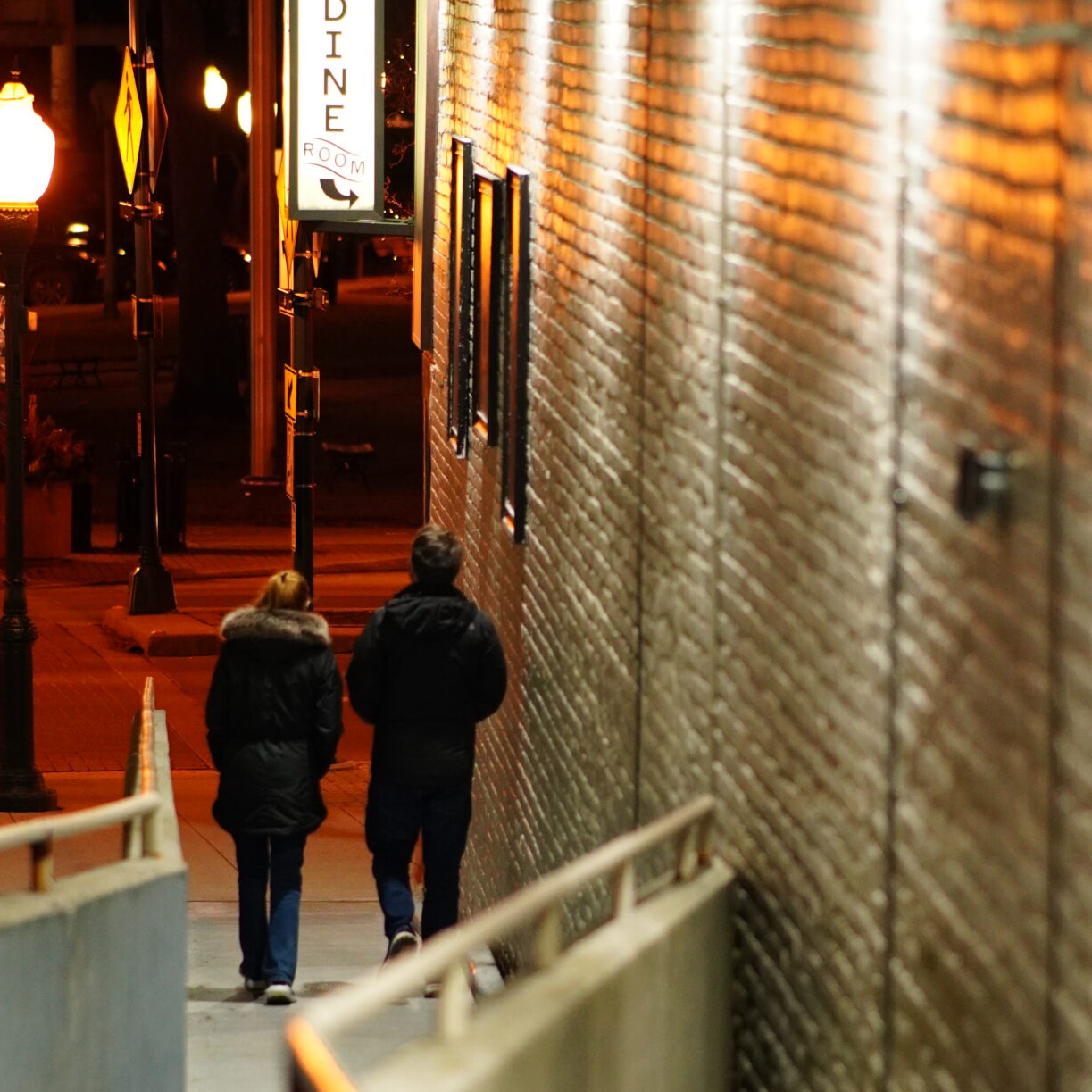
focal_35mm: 227
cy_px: 571
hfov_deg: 7.7
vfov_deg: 7.7
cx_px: 725
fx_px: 8098
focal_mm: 85
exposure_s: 1/200
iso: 1600
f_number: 1.8
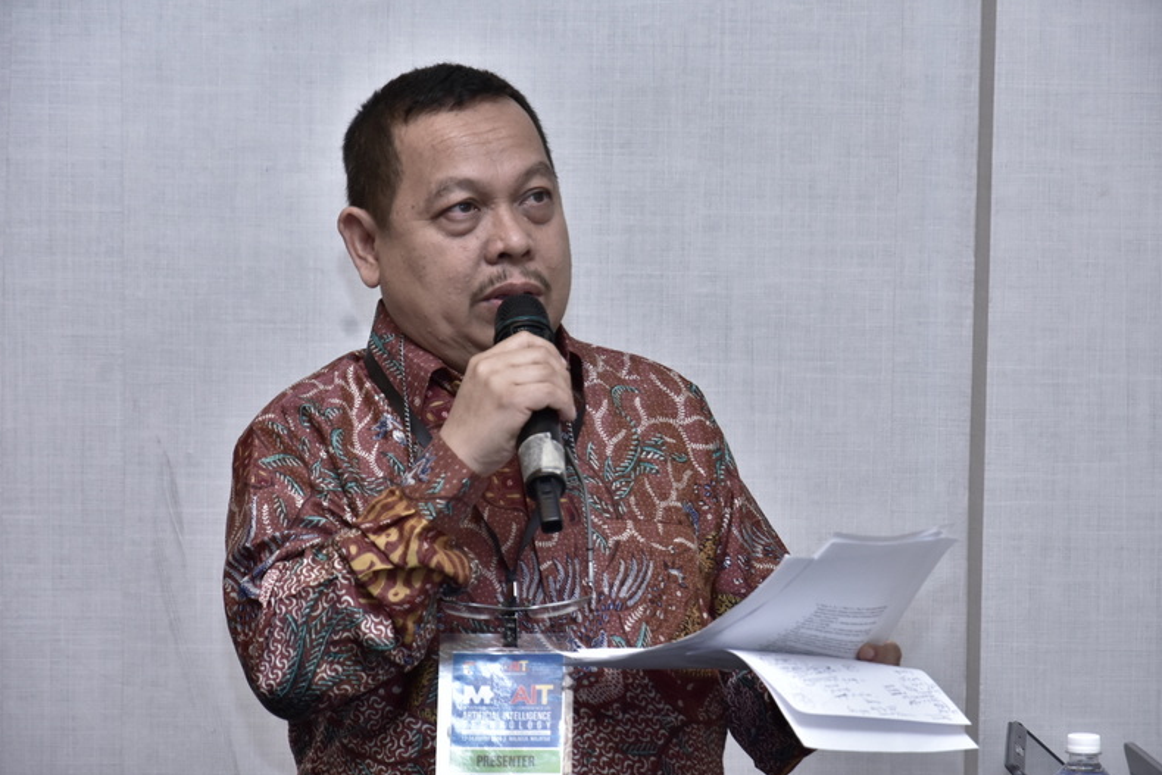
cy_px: 388
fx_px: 5149
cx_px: 578
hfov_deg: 12.9
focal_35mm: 160
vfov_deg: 8.6
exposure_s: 1/50
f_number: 6.3
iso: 1000
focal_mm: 105
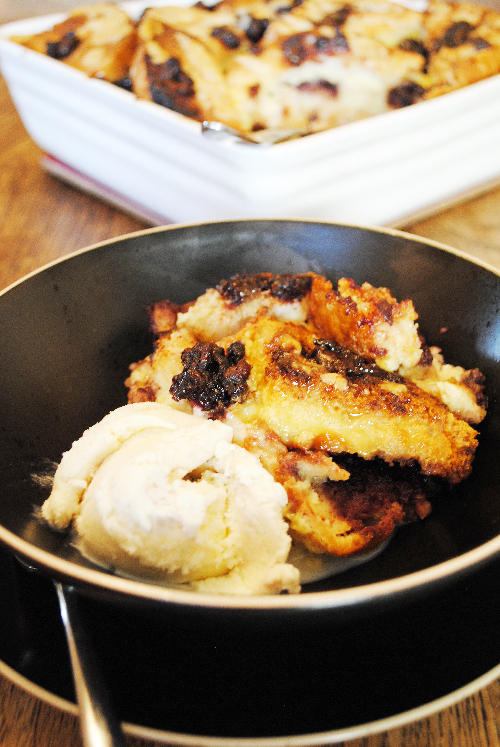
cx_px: 250
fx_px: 997
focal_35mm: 48
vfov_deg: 41.1
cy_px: 374
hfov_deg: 28.2
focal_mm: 32
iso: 200
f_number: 4.8
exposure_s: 1/4
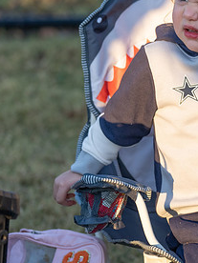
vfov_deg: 8.0
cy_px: 93
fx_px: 1876
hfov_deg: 6.0
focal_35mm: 246
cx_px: 222
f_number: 2.8
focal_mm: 101
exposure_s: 1/1000
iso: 250
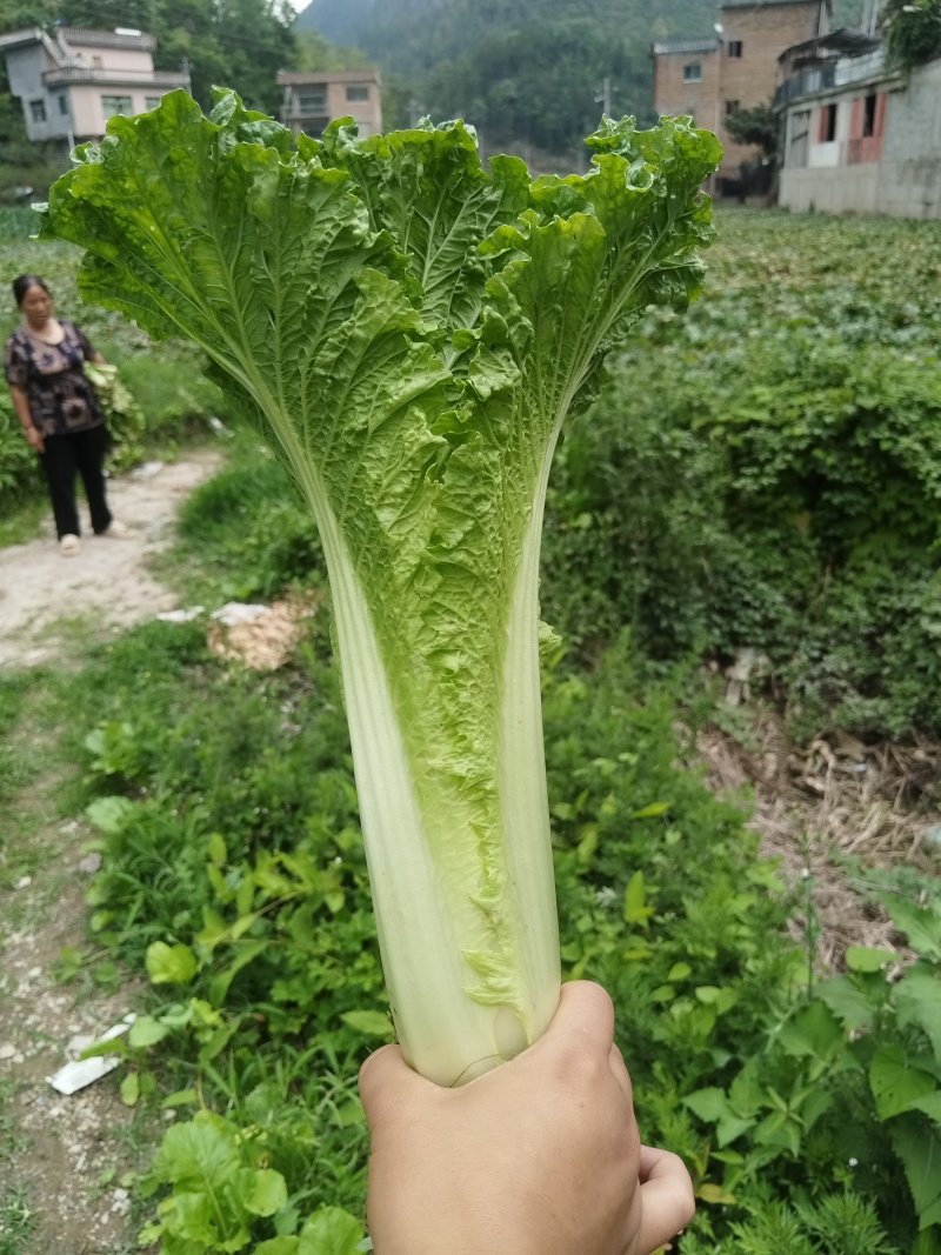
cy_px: 628
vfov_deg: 67.3
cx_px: 470
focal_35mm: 26
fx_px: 943
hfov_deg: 53.1
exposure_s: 1/100
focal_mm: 4.95
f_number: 1.9
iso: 153
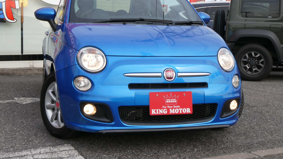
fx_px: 390
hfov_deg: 39.9
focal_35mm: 52
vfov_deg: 23.0
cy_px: 54
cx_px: 140
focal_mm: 8.4
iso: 80
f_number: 8
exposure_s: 1/100
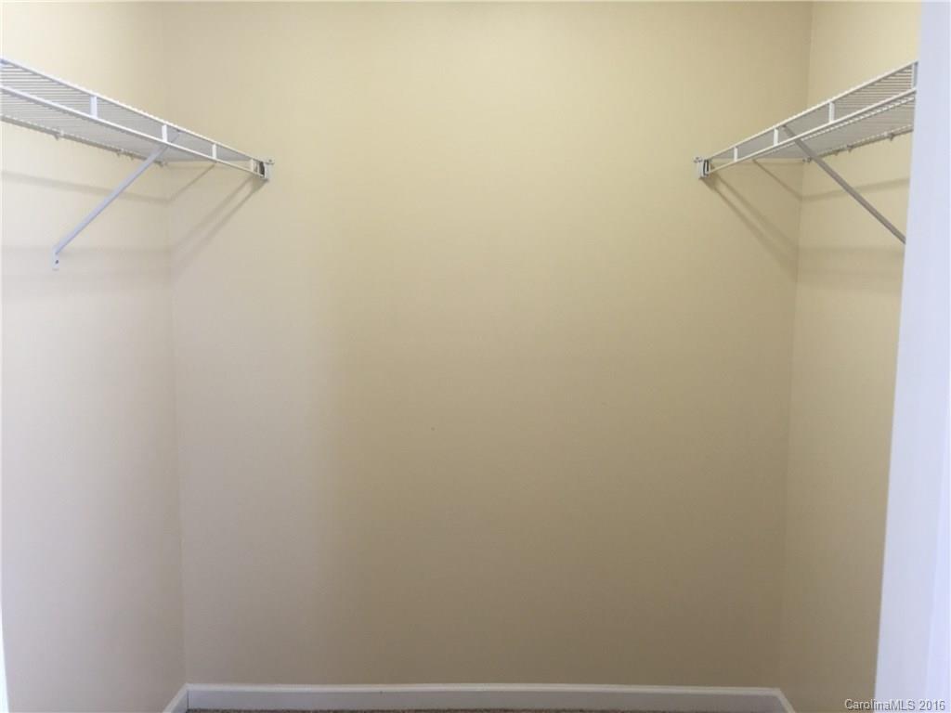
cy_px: 356
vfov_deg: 48.2
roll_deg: -0.1
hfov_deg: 61.7
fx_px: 797
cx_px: 476
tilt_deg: -7.5
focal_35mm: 29
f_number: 2.2
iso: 80
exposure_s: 1/30
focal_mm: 4.15
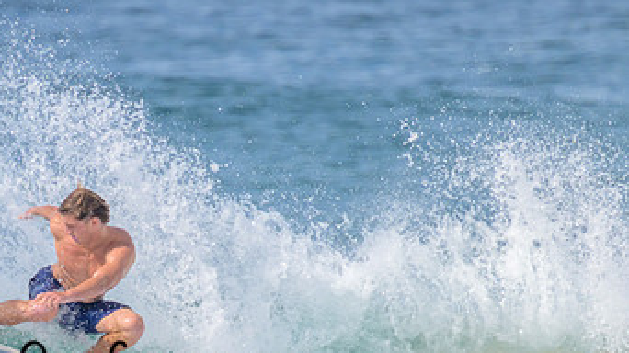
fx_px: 25790
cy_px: 385
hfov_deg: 1.4
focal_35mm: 1547
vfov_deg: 0.8
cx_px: 146
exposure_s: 1/2000
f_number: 11
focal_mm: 800
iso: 720
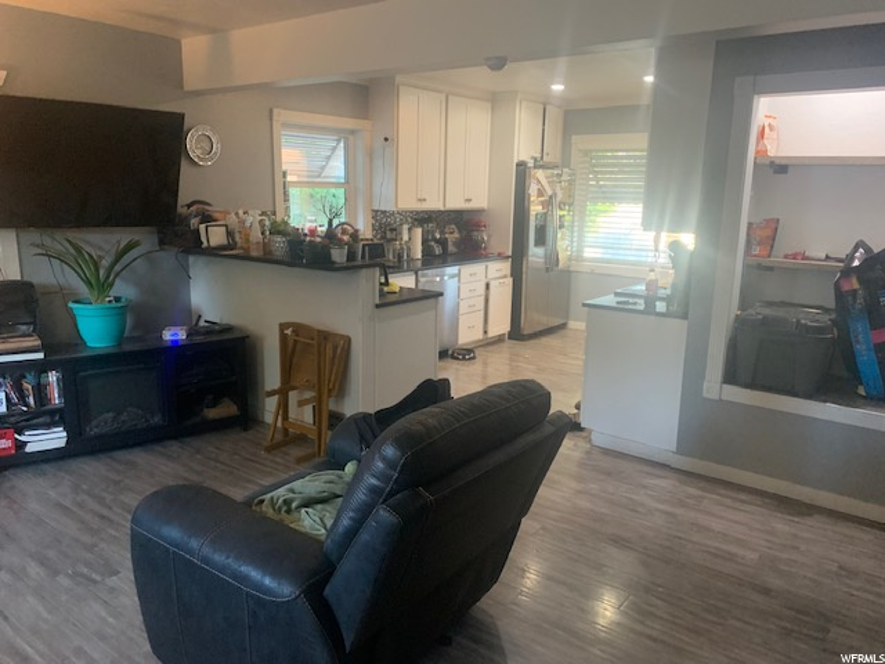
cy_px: 332
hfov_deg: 67.3
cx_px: 442
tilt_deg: -9.1
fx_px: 665
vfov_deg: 53.1
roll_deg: -0.8
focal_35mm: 26
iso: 400
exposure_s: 1/40
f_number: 1.8
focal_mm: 4.25
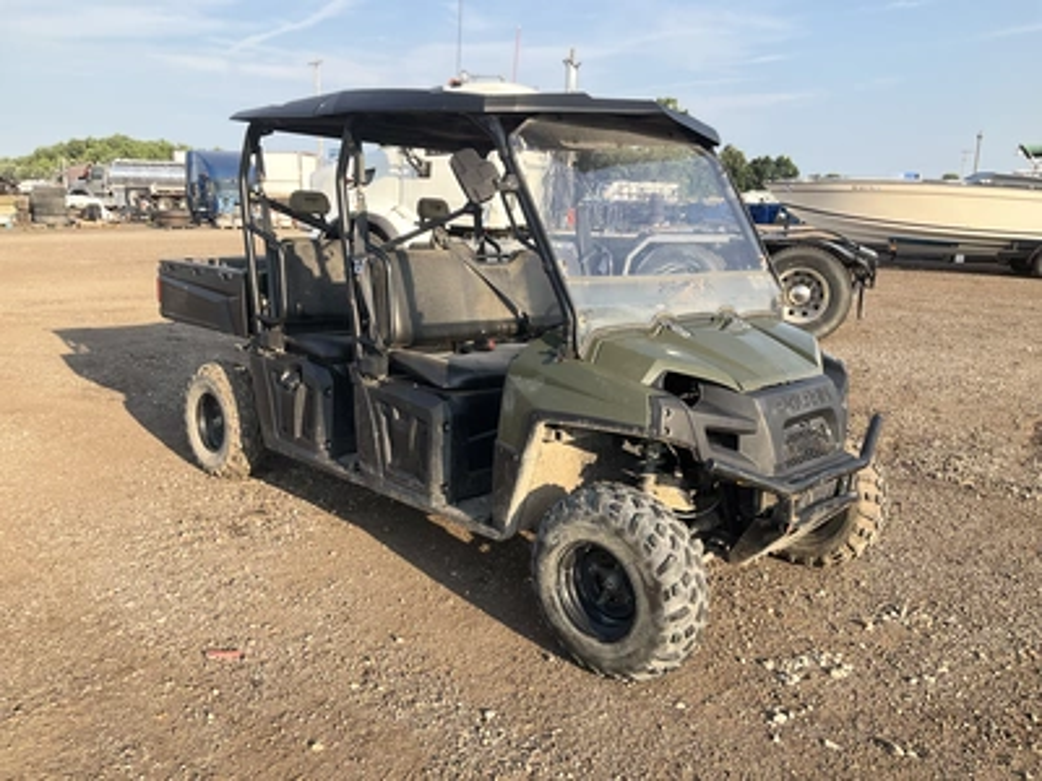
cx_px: 521
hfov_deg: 61.7
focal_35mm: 29
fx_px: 873
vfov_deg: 48.2
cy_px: 390
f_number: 1.8
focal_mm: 3
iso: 25
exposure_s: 1/666
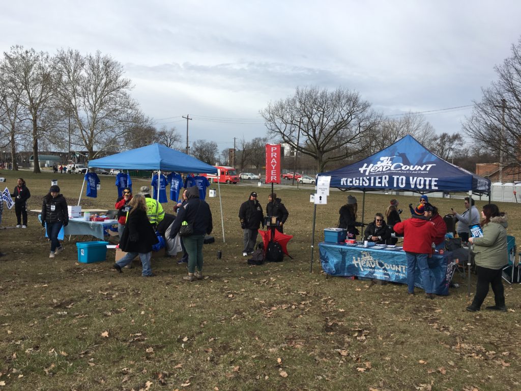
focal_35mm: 29
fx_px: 436
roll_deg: +0.2
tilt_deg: -4.4
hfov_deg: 61.7
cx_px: 260
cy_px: 196
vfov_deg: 48.2
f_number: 2.2
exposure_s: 1/1261
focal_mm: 4.15
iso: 25
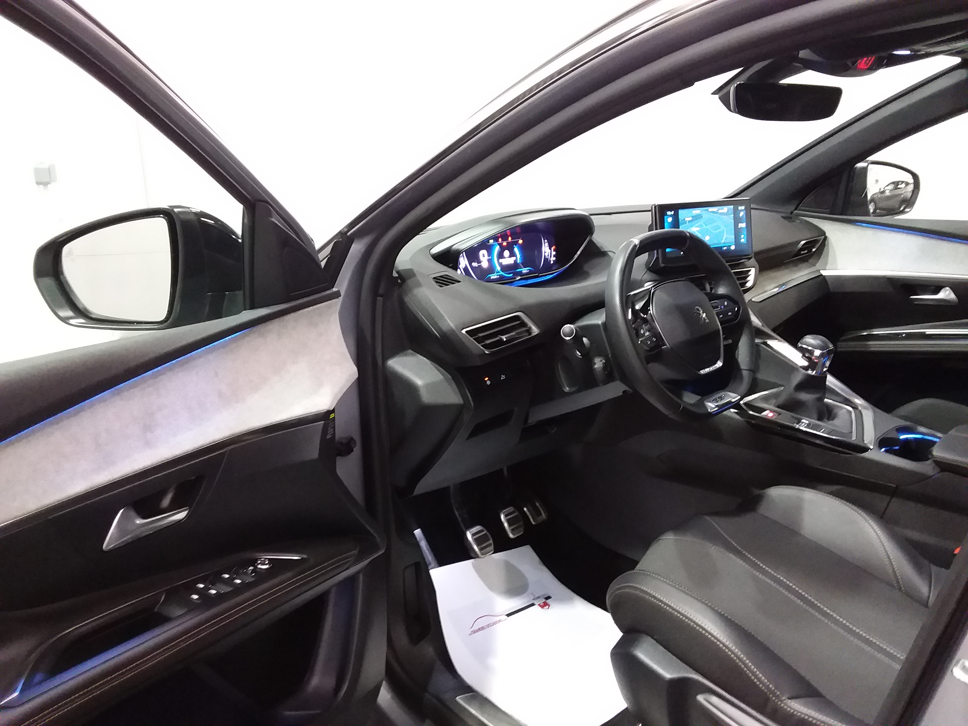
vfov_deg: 49.7
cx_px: 484
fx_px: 783
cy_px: 363
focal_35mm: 28
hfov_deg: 63.4
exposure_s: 1/17
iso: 250
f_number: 1.9
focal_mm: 2.91
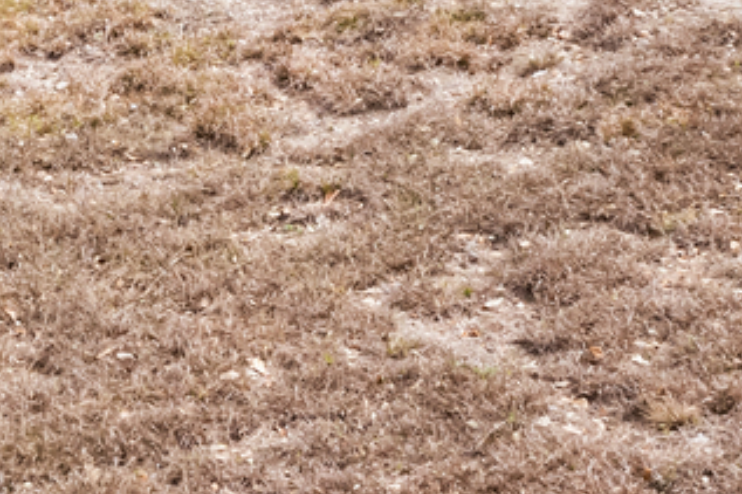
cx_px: -151
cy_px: -239
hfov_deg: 13.9
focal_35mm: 143
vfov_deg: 9.3
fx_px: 2946
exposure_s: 1/160
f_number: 5.6
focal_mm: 10.26
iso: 100
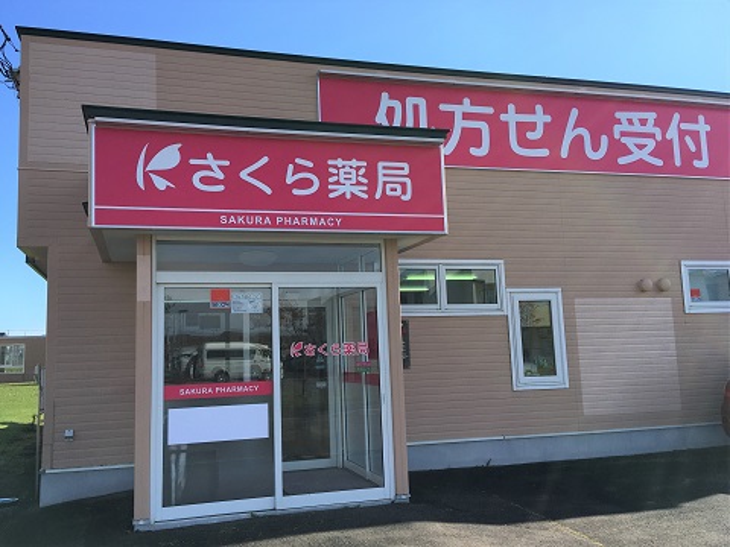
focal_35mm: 29
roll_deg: +1.1
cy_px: 274
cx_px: 365
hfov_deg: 61.7
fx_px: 612
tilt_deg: +6.9
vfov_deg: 48.2
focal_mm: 4.15
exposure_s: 1/1451
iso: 25
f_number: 2.2
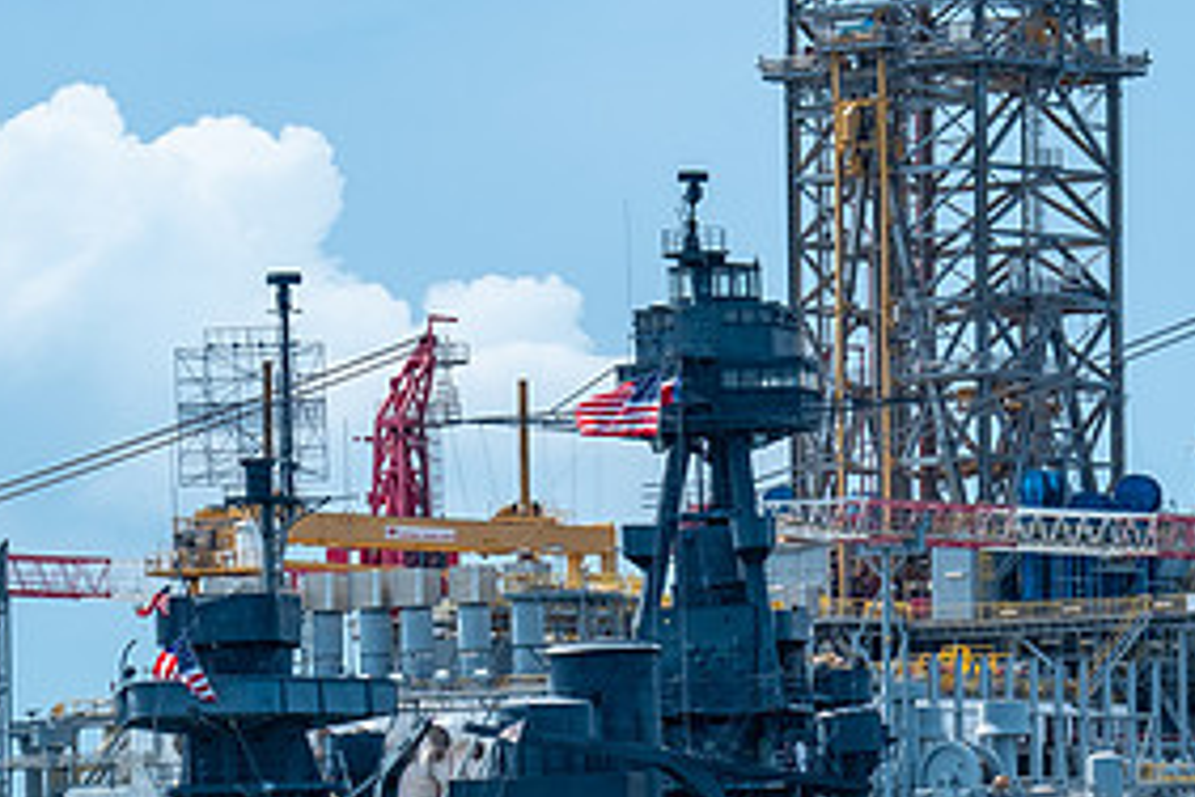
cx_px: 627
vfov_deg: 4.4
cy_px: 680
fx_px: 10256
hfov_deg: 6.7
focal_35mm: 309
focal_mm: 99.8
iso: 200
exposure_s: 1/350
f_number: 7.1
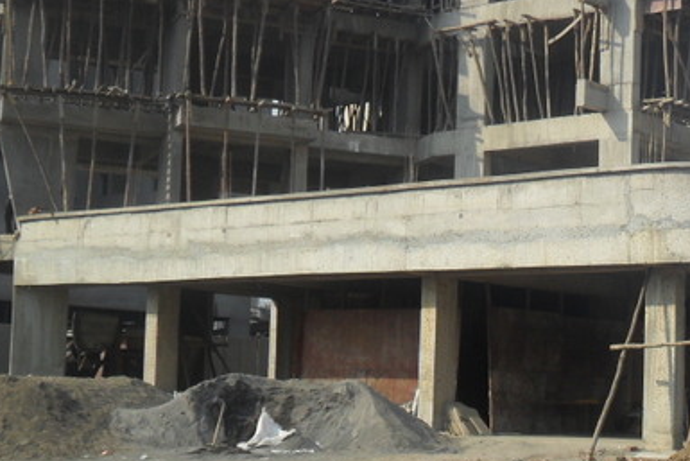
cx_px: 600
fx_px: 1495
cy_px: 293
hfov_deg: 25.3
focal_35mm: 78
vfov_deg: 17.5
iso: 100
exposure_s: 1/500
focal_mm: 6.6
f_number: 4
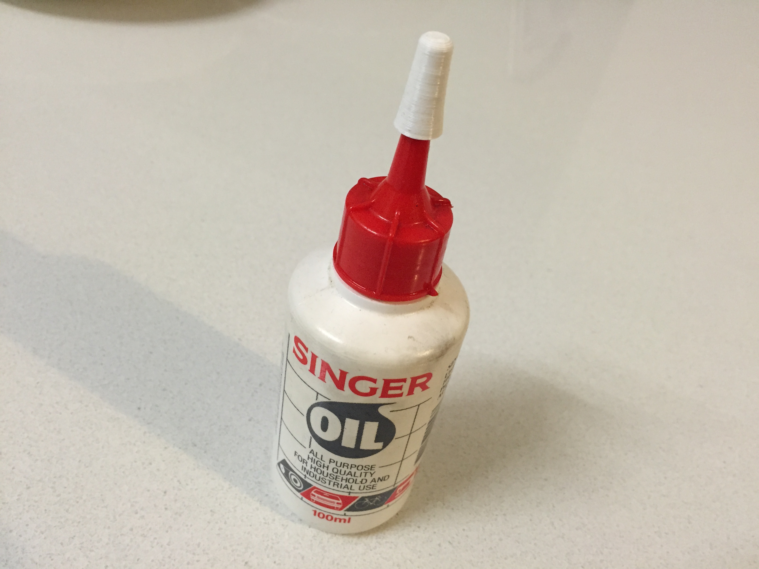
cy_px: 284
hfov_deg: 61.7
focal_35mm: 29
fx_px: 636
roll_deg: -11.9
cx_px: 380
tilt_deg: -41.5
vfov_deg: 48.2
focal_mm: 4.15
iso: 250
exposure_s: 1/33
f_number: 2.2
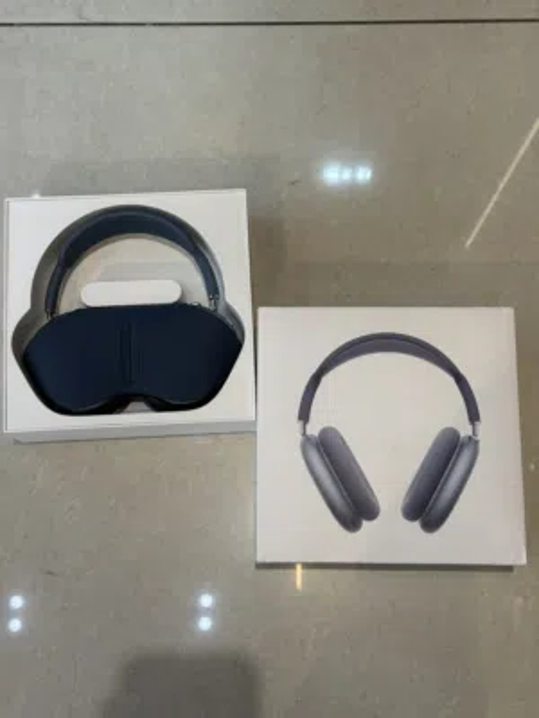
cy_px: 359
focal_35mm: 48
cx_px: 270
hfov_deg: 30.3
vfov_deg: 39.7
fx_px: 997
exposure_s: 1/254
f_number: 1.78
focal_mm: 6.76
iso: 64
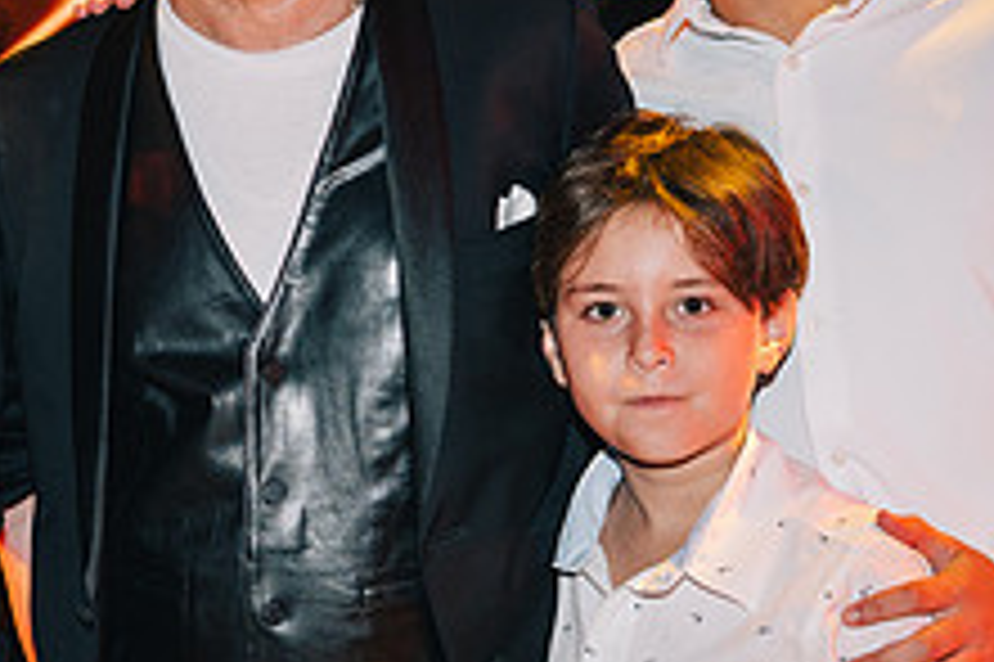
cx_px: 300
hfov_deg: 21.4
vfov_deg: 14.4
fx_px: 2621
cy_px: 271
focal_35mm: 95
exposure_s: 1/200
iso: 800
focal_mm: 35
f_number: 3.5
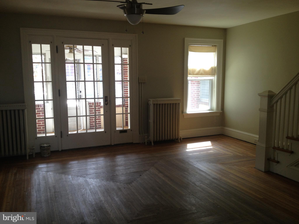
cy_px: 112
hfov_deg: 52.6
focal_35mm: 35
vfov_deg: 40.7
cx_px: 150
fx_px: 302
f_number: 2.4
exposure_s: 1/60
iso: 64
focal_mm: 4.28
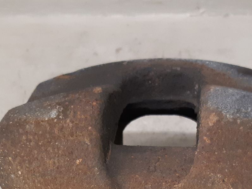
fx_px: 488
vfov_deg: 20.5
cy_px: 226
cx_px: 142
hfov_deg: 28.9
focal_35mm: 67
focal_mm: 3.93
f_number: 1.7
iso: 320
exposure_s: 1/50
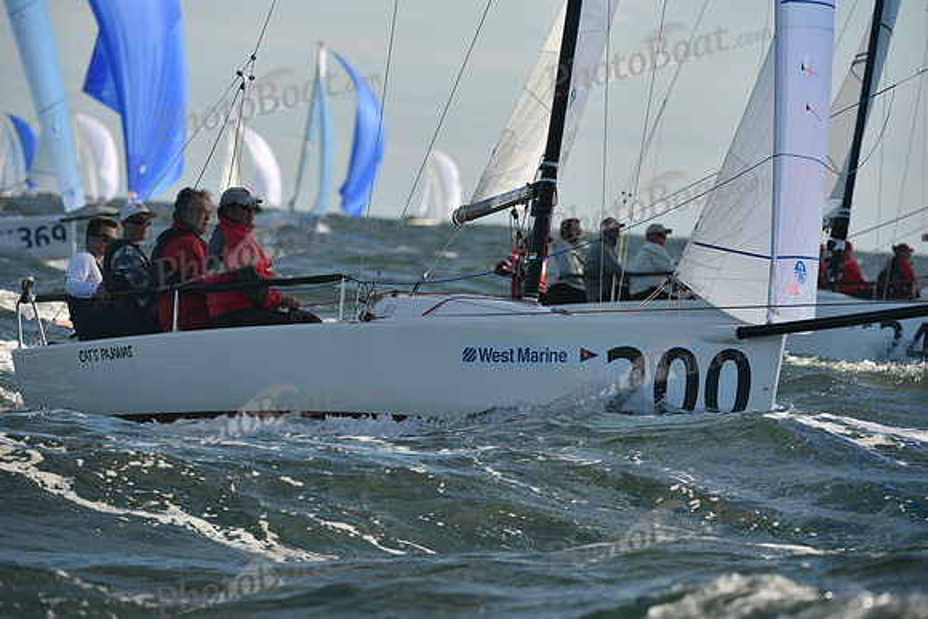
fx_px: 7735
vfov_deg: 4.6
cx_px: 464
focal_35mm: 300
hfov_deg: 6.9
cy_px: 310
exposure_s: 1/1250
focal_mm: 300
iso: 250
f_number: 6.3
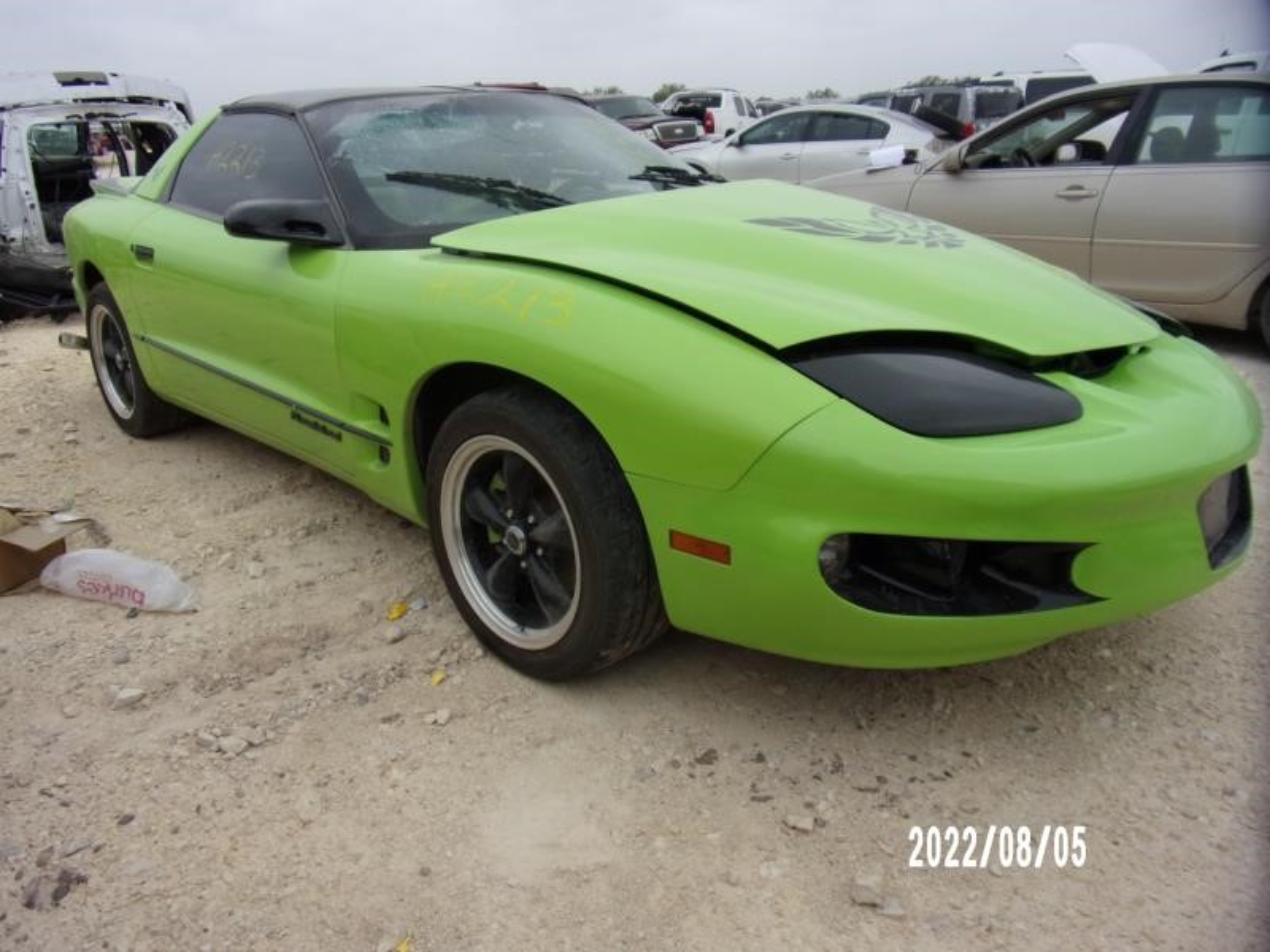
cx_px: 635
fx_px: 881
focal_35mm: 24
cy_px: 476
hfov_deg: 71.6
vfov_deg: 56.8
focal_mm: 4.3
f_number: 3.3
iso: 80
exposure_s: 1/140
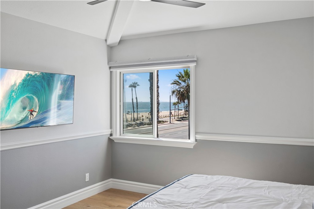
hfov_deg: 54.5
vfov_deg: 37.8
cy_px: 104
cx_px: 157
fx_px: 305
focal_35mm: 35
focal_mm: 35
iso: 160
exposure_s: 1/160
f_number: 10
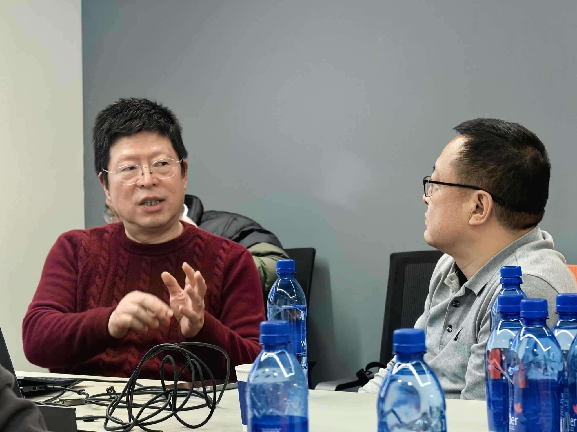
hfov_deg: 18.0
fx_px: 1817
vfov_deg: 13.6
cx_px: 288
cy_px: 216
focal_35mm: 109
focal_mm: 15
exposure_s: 1/50
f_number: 2.1
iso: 320
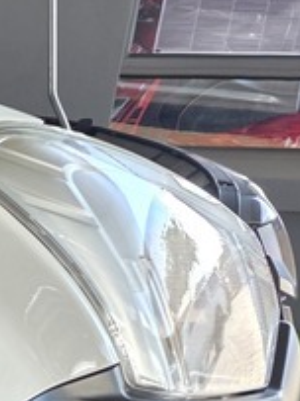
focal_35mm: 116
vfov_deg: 15.7
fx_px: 1342
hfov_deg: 10.5
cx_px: -478
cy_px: 591
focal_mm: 6.25
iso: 64
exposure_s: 1/180
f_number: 1.7
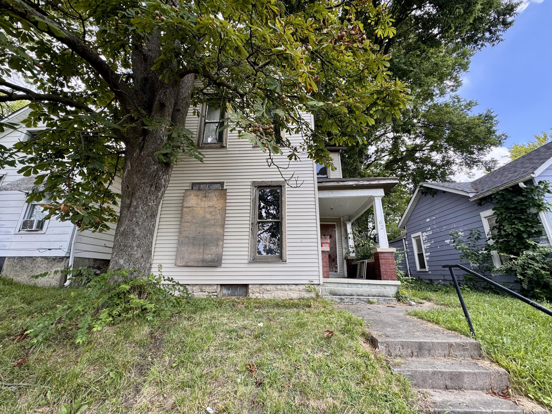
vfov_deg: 85.7
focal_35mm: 14
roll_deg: +0.5
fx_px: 223
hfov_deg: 102.1
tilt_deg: +15.4
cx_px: 276
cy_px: 207
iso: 40
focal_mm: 2.22
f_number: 2.2
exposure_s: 1/274
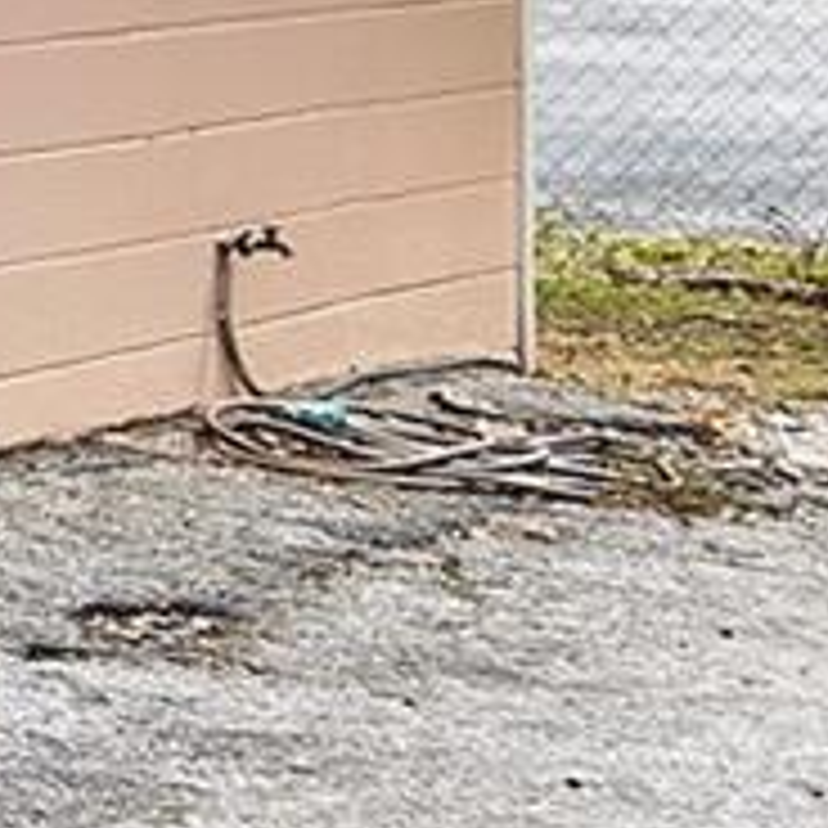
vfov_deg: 9.7
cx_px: -2295
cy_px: -274
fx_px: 4790
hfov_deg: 7.5
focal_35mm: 177
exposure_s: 1/500
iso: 100
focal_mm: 16
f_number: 4
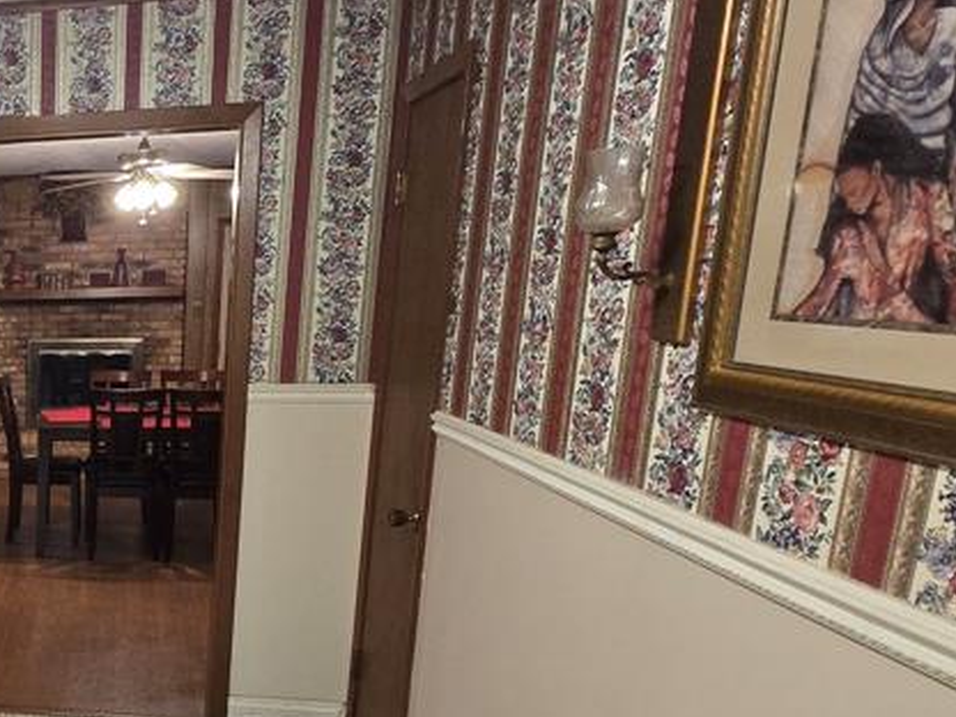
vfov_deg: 43.2
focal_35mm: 32
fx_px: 884
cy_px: 506
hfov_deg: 43.4
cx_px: -106
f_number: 2.2
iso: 400
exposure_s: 1/60
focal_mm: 2.2
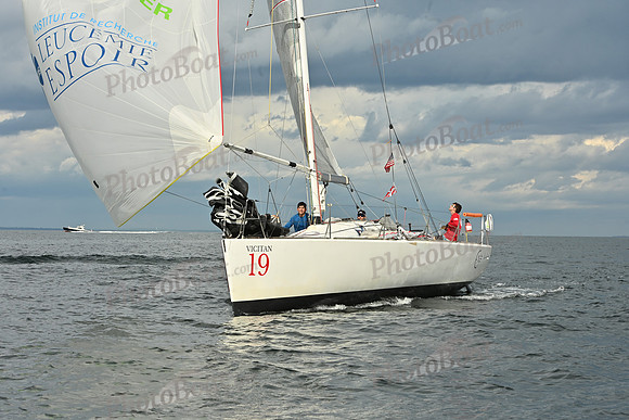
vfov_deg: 15.9
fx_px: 1503
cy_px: 210
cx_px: 314
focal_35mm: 86
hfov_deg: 23.6
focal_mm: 86
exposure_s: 1/800
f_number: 11
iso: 250
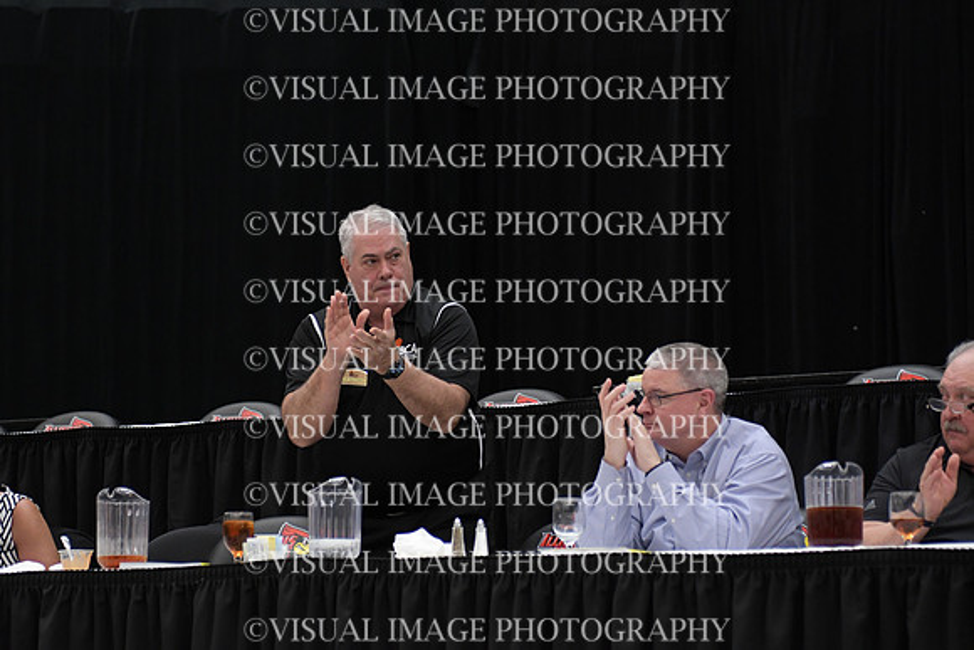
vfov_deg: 13.0
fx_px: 2841
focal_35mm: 105
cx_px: 487
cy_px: 325
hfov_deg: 19.5
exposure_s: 1/320
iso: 2500
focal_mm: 70
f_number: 3.2
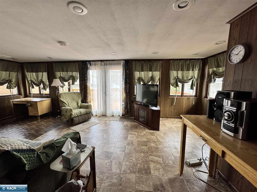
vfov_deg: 85.7
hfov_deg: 102.1
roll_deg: -0.1
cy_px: 96
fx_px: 104
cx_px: 128
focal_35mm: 14
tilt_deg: -7.9
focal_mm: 2.22
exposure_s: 1/99
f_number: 2.2
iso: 80
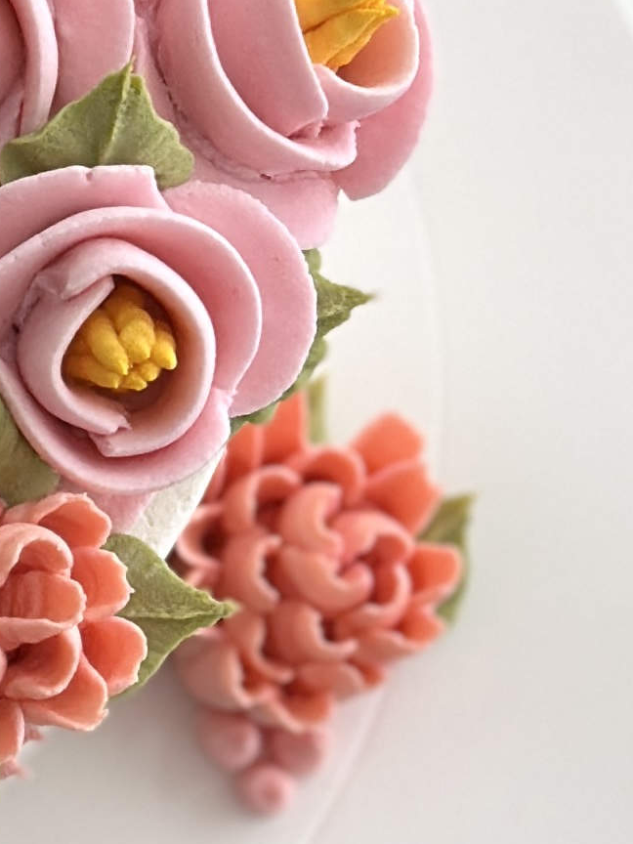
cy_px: -33
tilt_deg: -71.3
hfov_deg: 6.5
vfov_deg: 8.8
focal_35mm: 224
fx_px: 5462
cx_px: -507
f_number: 1.78
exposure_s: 1/144
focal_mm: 6.86
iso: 64
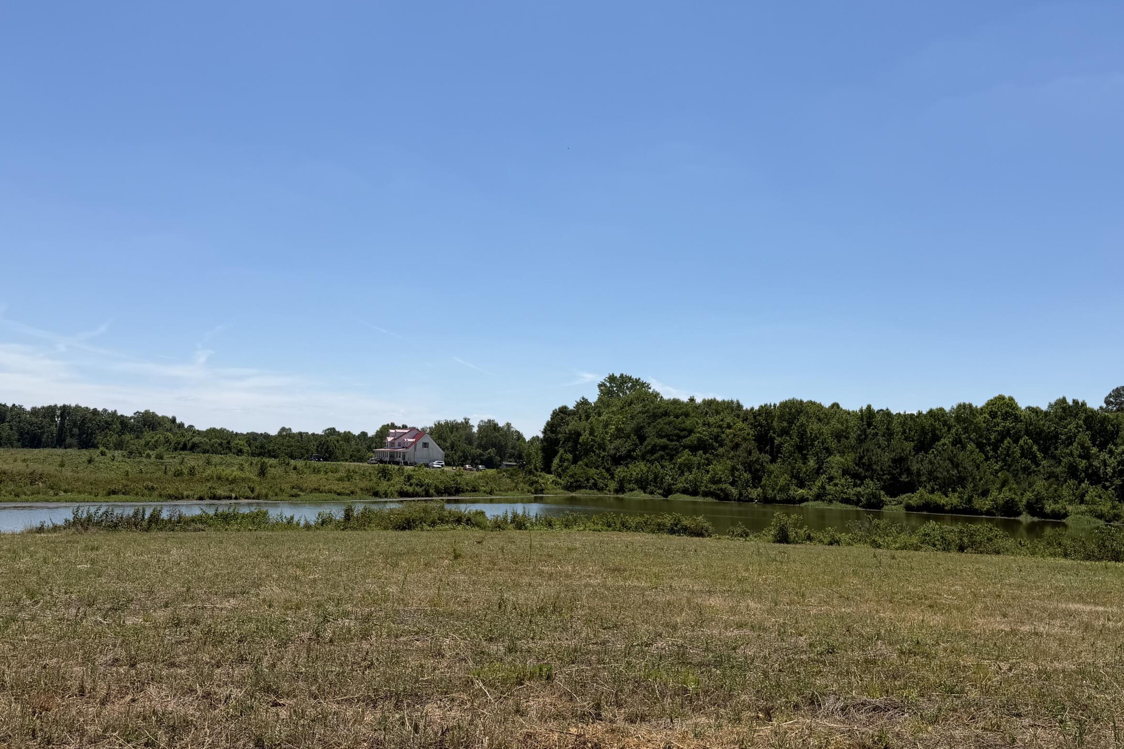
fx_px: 999
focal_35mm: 32
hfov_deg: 58.6
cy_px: 384
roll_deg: -2.6
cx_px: 611
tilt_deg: +4.6
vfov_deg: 41.1
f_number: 1.78
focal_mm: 6.76
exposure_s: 1/7353
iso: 80
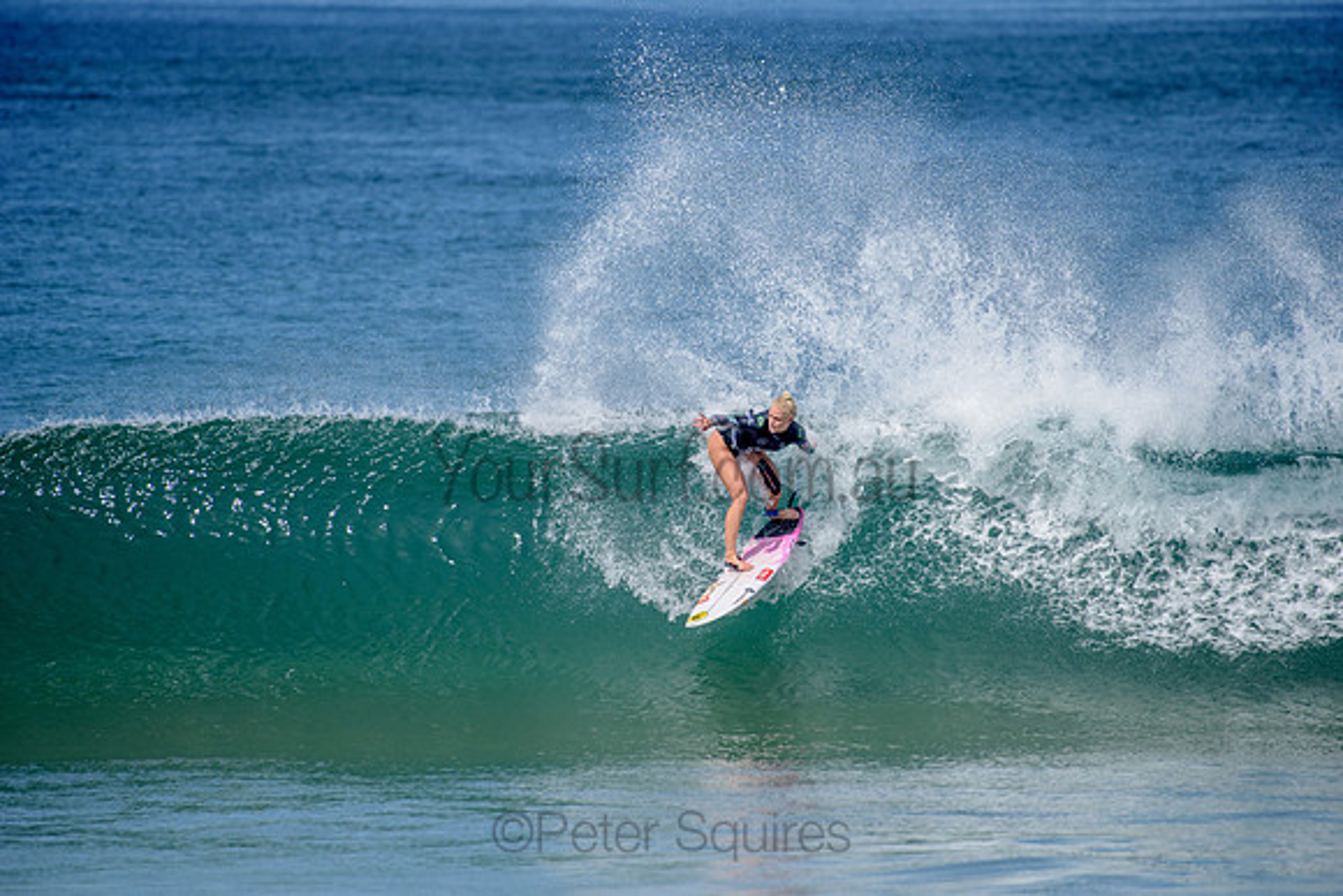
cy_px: 448
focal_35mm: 500
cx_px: 672
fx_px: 18656
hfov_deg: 4.1
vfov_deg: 2.8
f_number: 6.3
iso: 250
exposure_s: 1/2500
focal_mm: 500
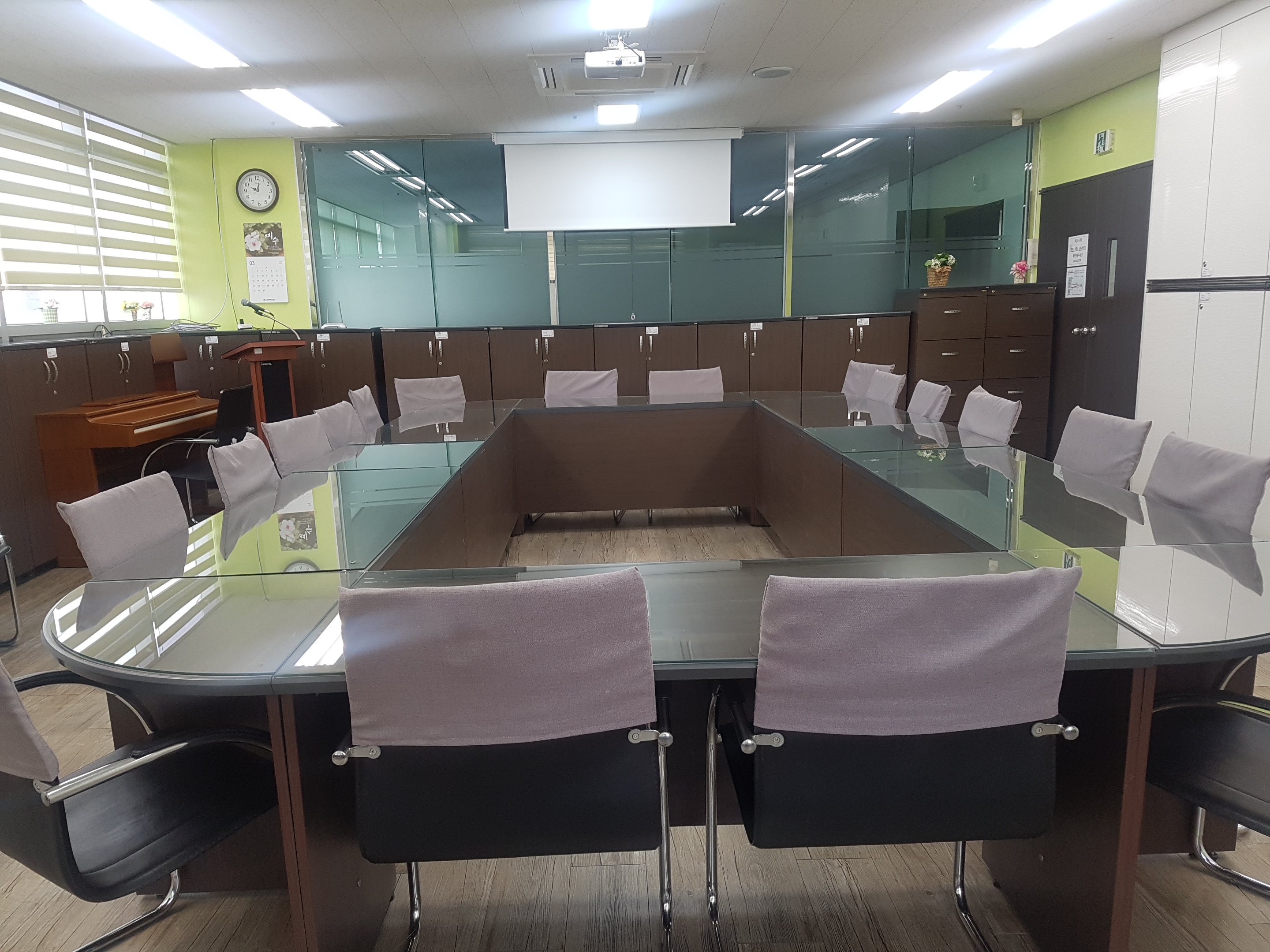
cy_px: 476
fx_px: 954
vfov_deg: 53.1
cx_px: 635
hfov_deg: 67.3
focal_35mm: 26
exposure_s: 1/60
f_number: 1.7
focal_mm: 4.2
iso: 100
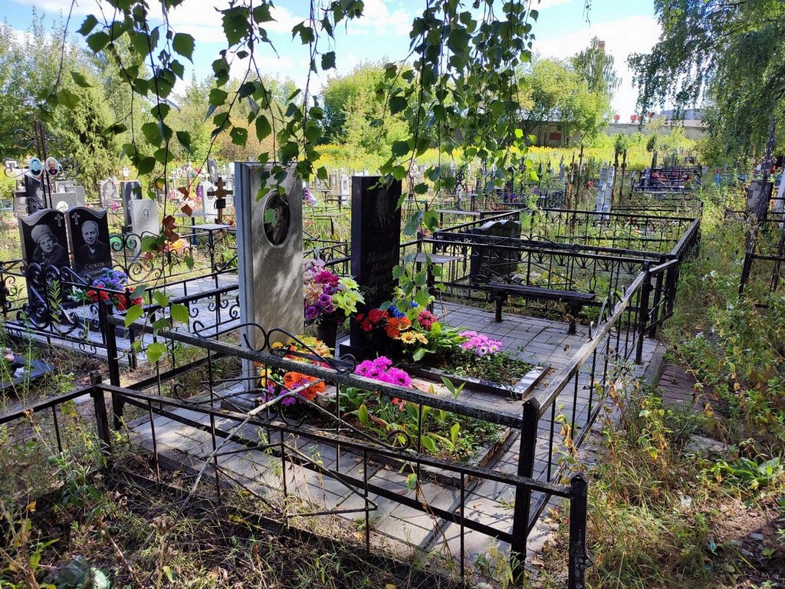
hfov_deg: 69.4
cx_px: 392
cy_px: 294
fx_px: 567
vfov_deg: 54.9
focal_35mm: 25
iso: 50
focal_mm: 6.04
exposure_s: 1/264
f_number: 1.9
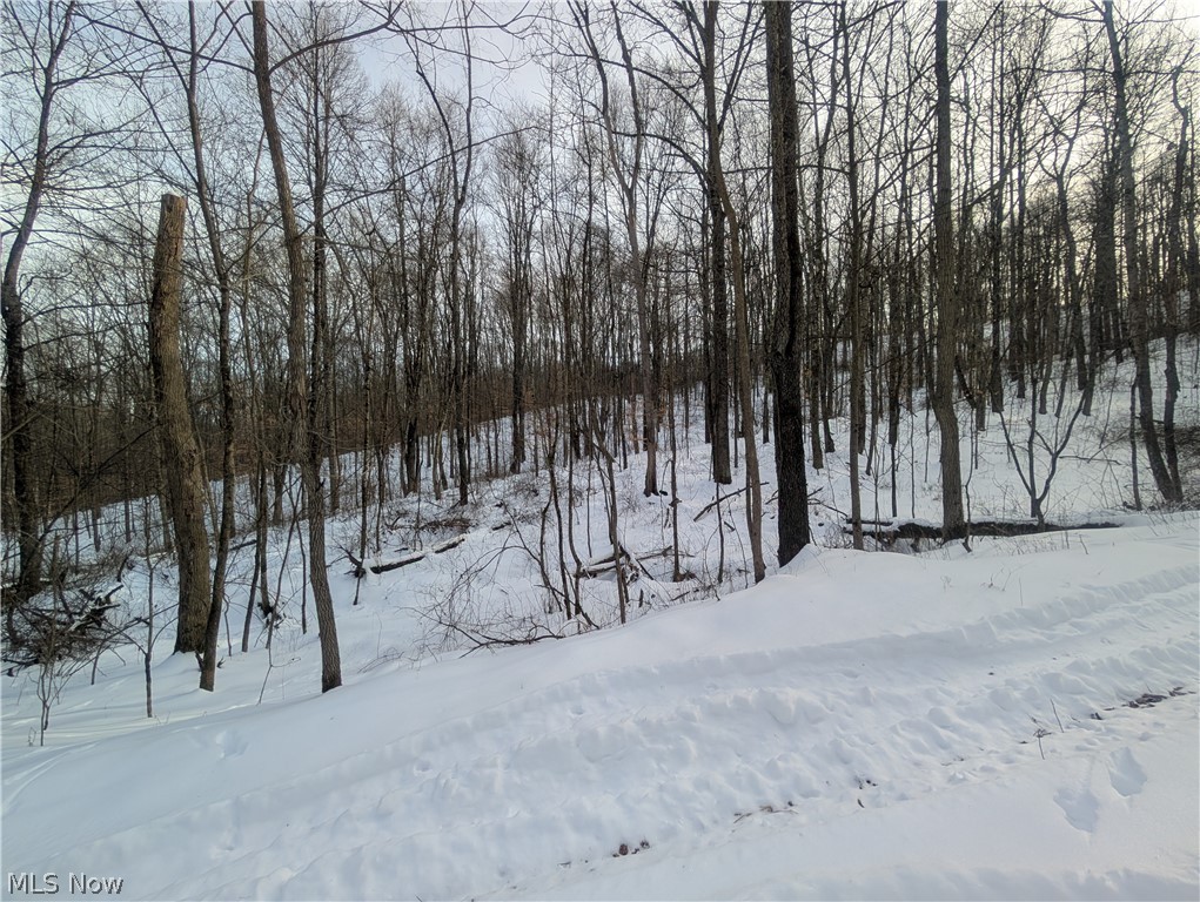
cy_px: 451
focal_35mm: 12
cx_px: 600
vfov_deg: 94.6
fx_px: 416
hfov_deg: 110.5
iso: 46
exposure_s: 1/1429
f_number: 1.7
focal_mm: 2.02
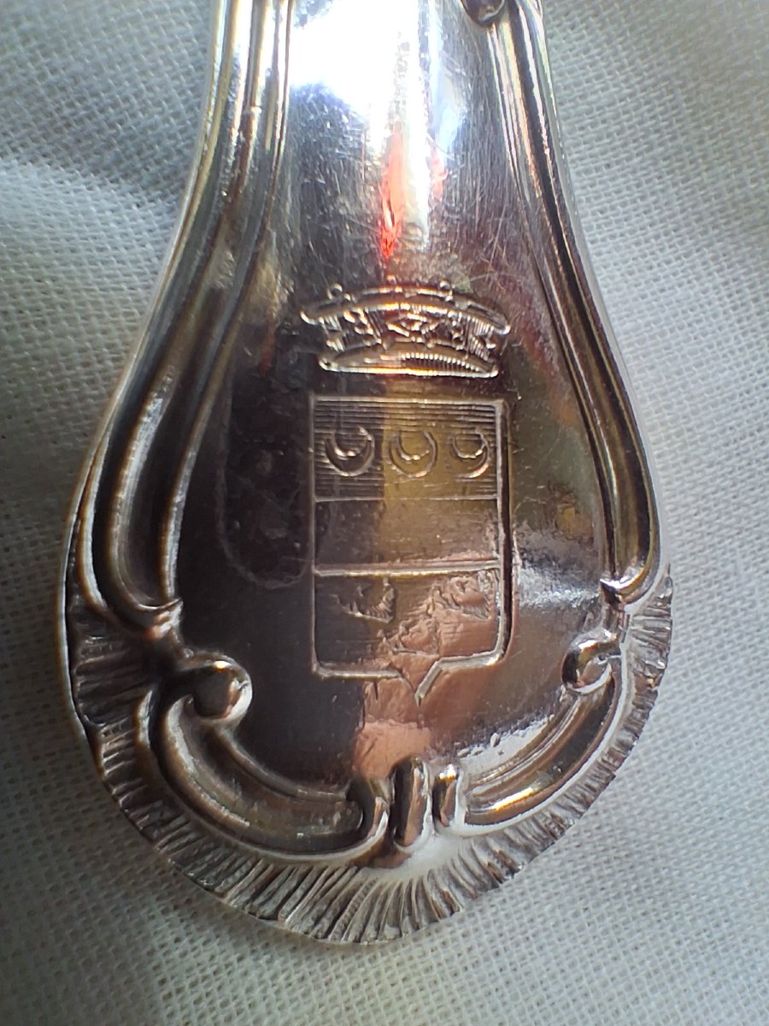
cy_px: 513
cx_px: 384
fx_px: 652
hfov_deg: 61.1
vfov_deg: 76.4
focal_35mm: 22
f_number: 2.4
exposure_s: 1/33
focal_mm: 1.77
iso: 64
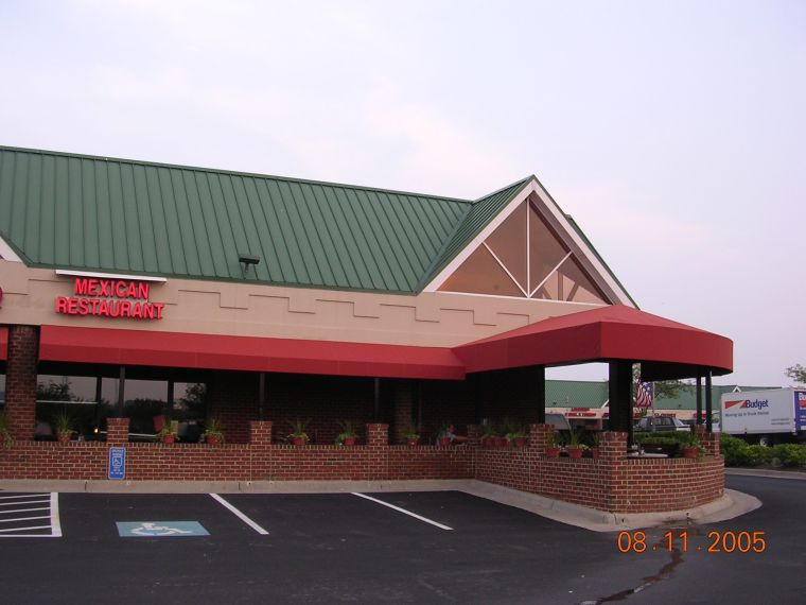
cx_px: 403
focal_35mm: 38
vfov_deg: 37.7
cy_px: 302
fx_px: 885
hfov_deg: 49.0
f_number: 2.8
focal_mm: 5.8
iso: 100
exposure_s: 1/124
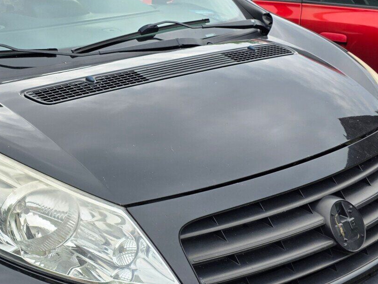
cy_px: 125
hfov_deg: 33.3
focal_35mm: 55
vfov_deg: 26.6
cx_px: 46
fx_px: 601
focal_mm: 6.3
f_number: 1.7
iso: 80
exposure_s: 1/1465
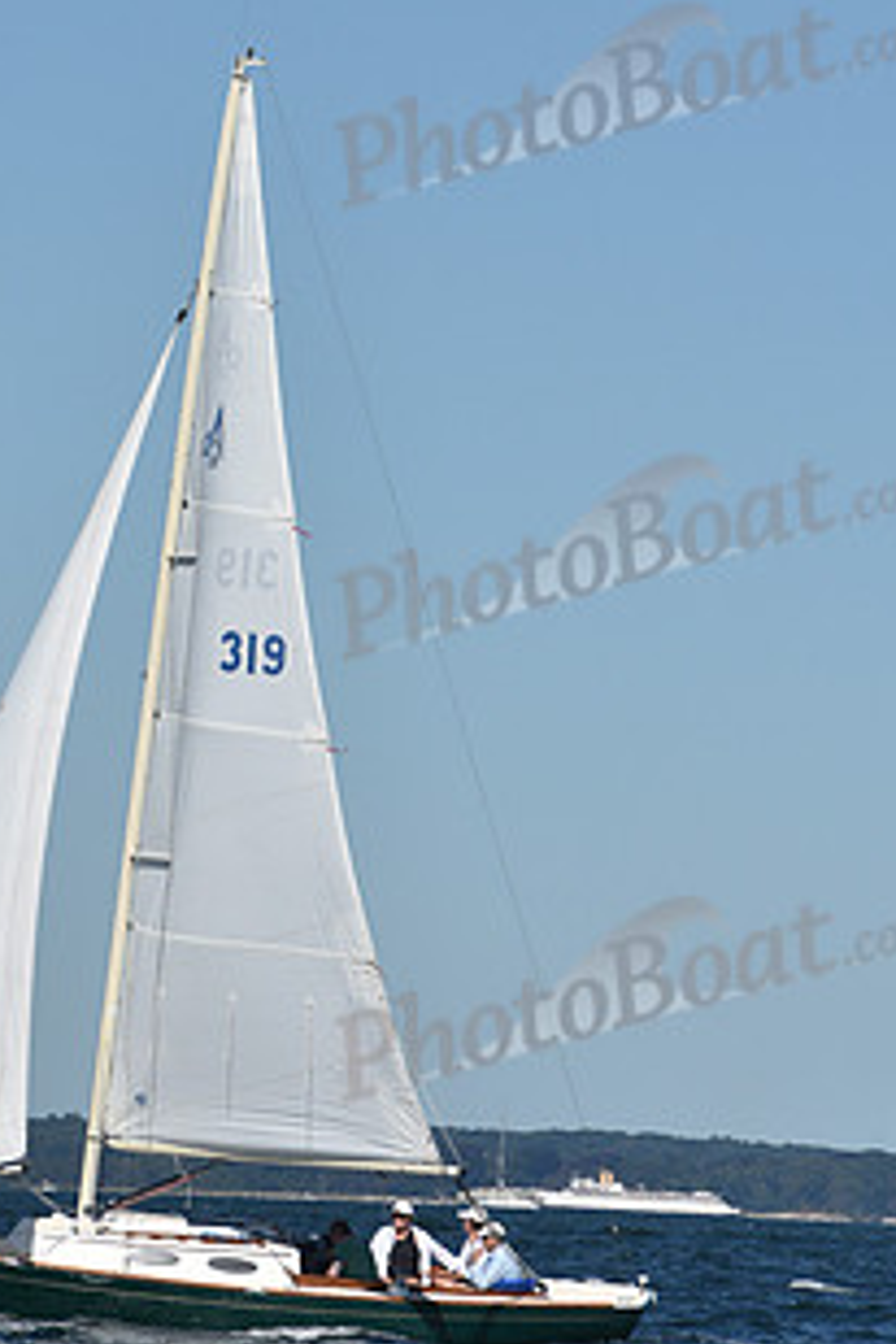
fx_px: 14036
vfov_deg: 5.5
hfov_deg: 3.7
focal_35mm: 376
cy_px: 383
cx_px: 111
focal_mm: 200
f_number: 10
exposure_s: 1/1250
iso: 250
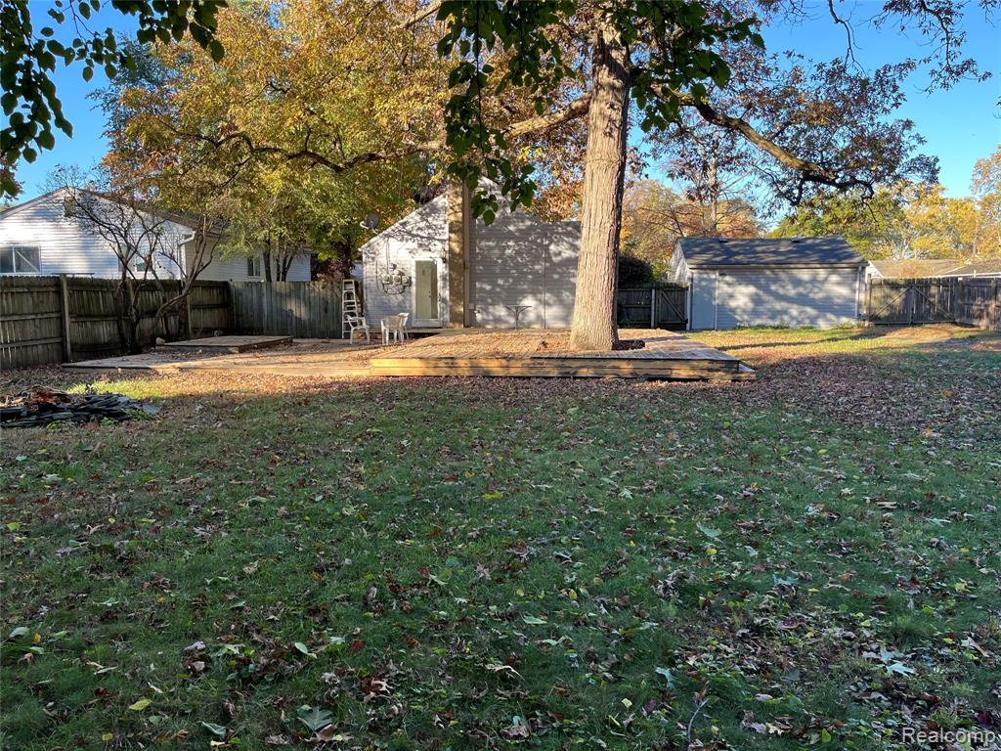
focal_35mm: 26
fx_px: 752
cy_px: 376
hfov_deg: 67.3
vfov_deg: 53.1
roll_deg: +0.6
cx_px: 500
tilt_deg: -7.0
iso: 50
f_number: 1.6
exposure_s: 1/352
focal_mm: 5.1
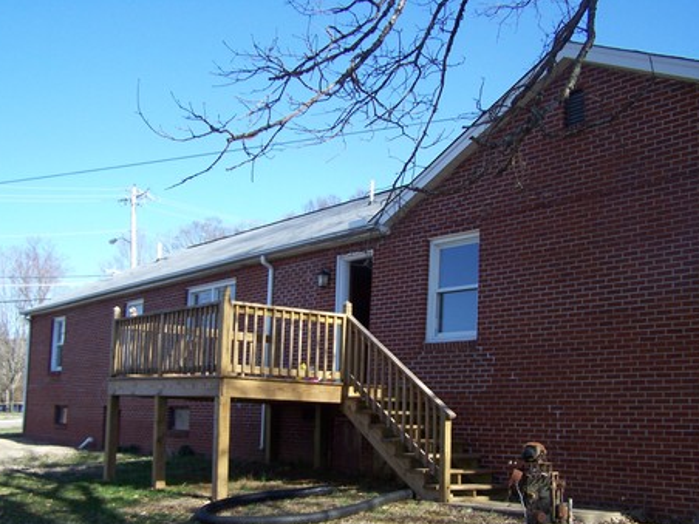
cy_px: 294
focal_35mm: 43
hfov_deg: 43.9
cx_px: 348
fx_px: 868
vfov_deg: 33.6
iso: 64
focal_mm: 6.3
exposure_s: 1/400
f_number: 2.8
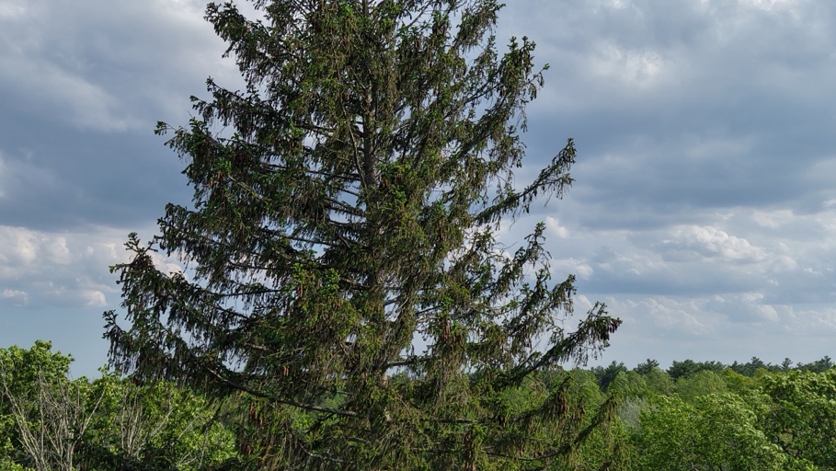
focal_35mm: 46
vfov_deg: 26.0
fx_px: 1020
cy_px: 222
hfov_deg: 44.5
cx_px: 377
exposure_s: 1/8000
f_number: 1.8
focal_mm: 8.67
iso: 230
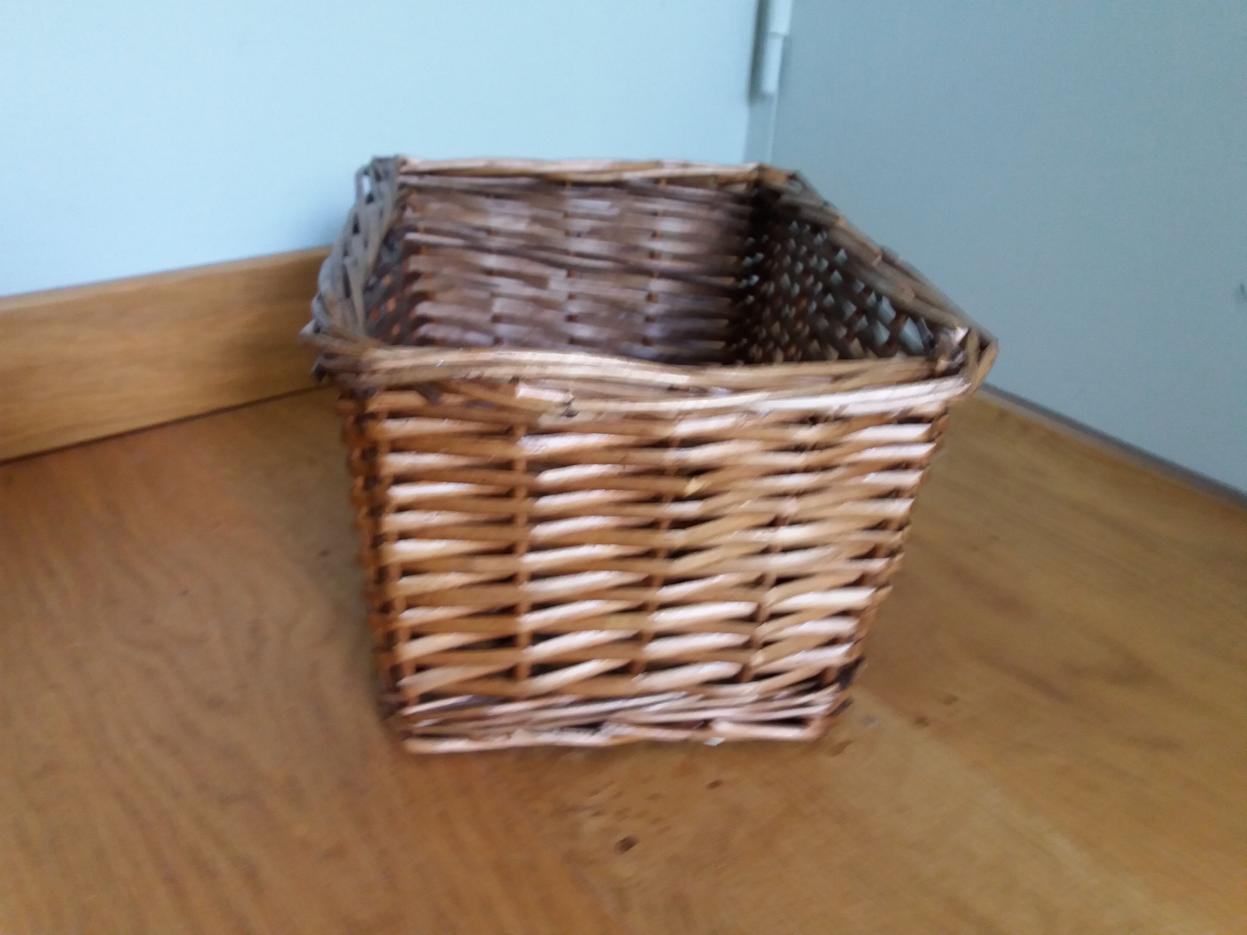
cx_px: 624
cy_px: 468
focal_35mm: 28
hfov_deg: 63.4
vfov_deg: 49.7
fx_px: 1009
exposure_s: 1/17
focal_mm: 3.7
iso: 160
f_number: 1.9
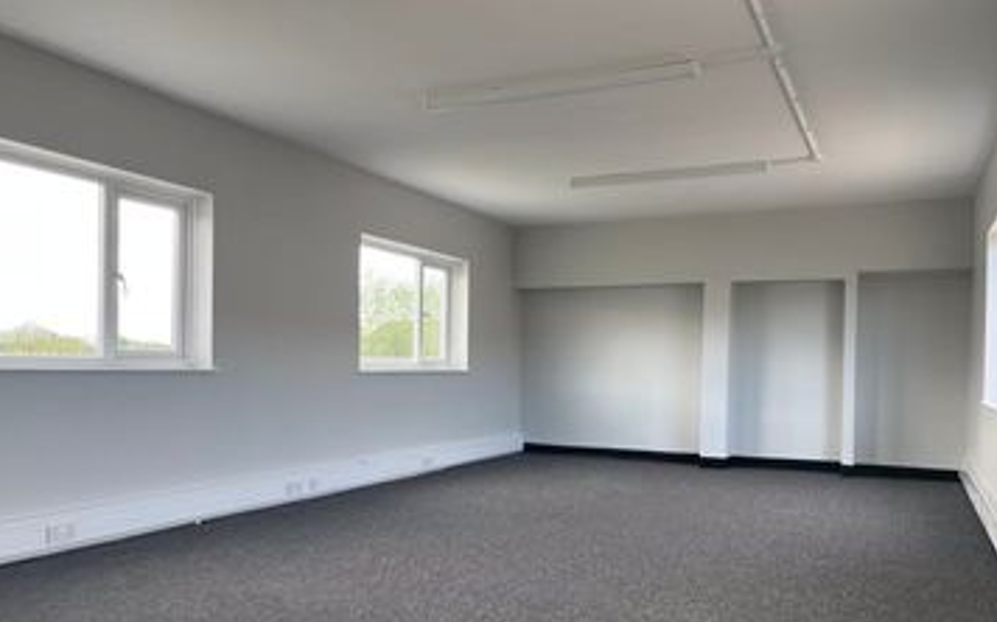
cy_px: 373
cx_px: 507
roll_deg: -0.7
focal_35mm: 31
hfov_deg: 61.3
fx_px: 842
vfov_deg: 40.4
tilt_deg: -0.1
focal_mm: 5.1
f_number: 1.6
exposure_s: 1/139
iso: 64
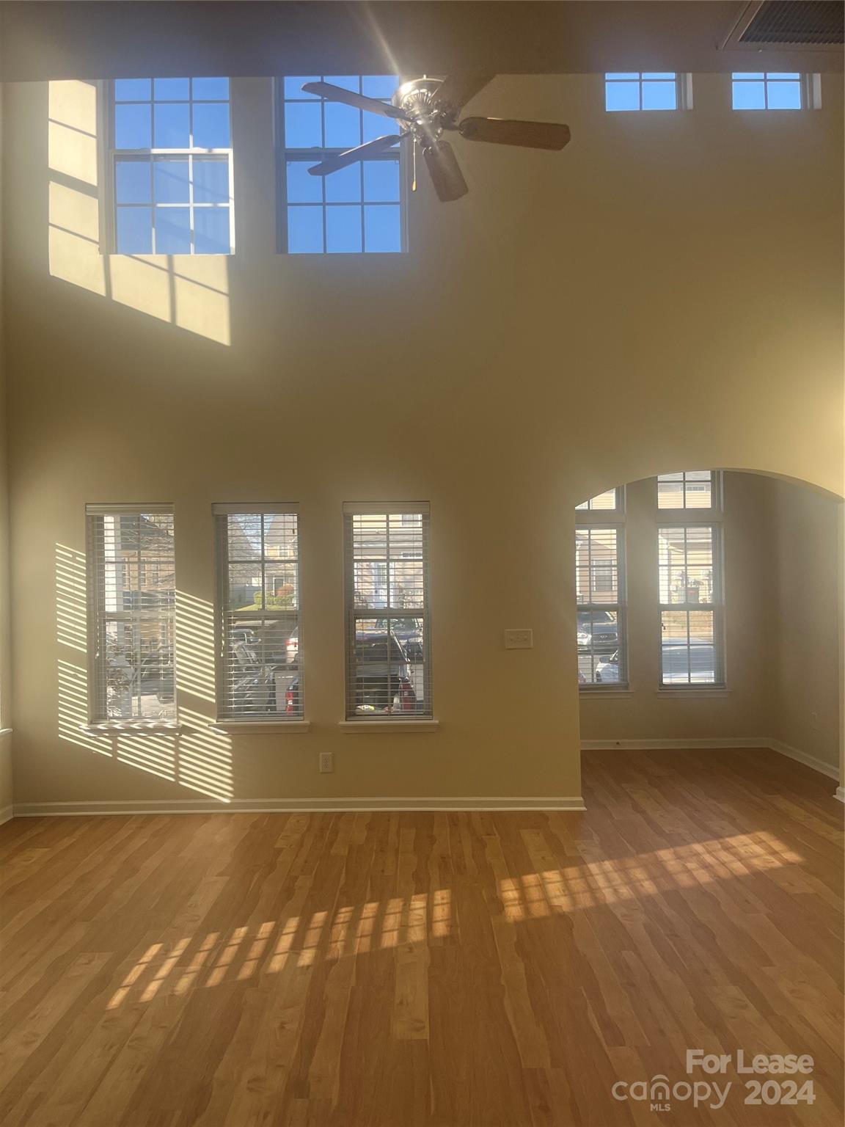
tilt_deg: -1.0
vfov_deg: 67.3
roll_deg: +1.2
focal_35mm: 26
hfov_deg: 53.1
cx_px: 422
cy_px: 564
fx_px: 846
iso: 50
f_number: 1.6
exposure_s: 1/452
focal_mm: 5.1
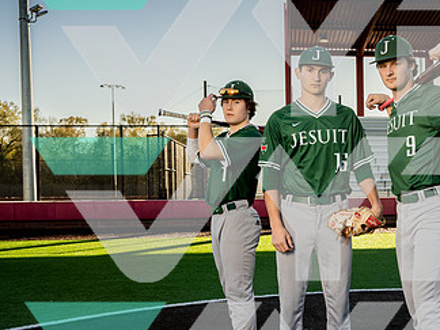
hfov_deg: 36.4
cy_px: 210
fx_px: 636
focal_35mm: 50
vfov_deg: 29.0
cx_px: 375
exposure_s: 1/250
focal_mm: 29
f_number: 6.3
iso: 125
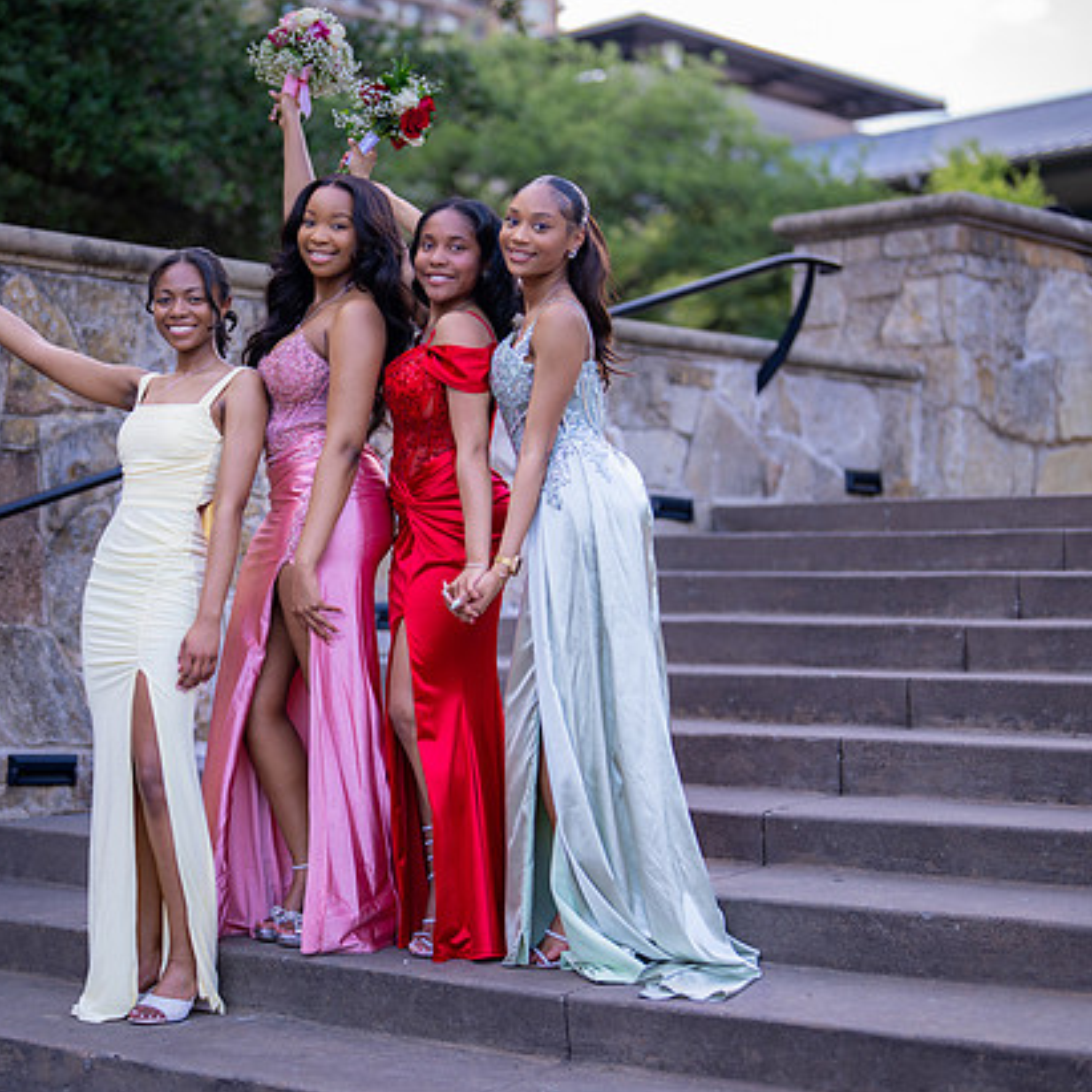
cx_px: 381
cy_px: 547
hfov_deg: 26.4
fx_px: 2320
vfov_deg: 26.5
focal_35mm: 65
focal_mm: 50
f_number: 1.2
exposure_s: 1/1600
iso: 200
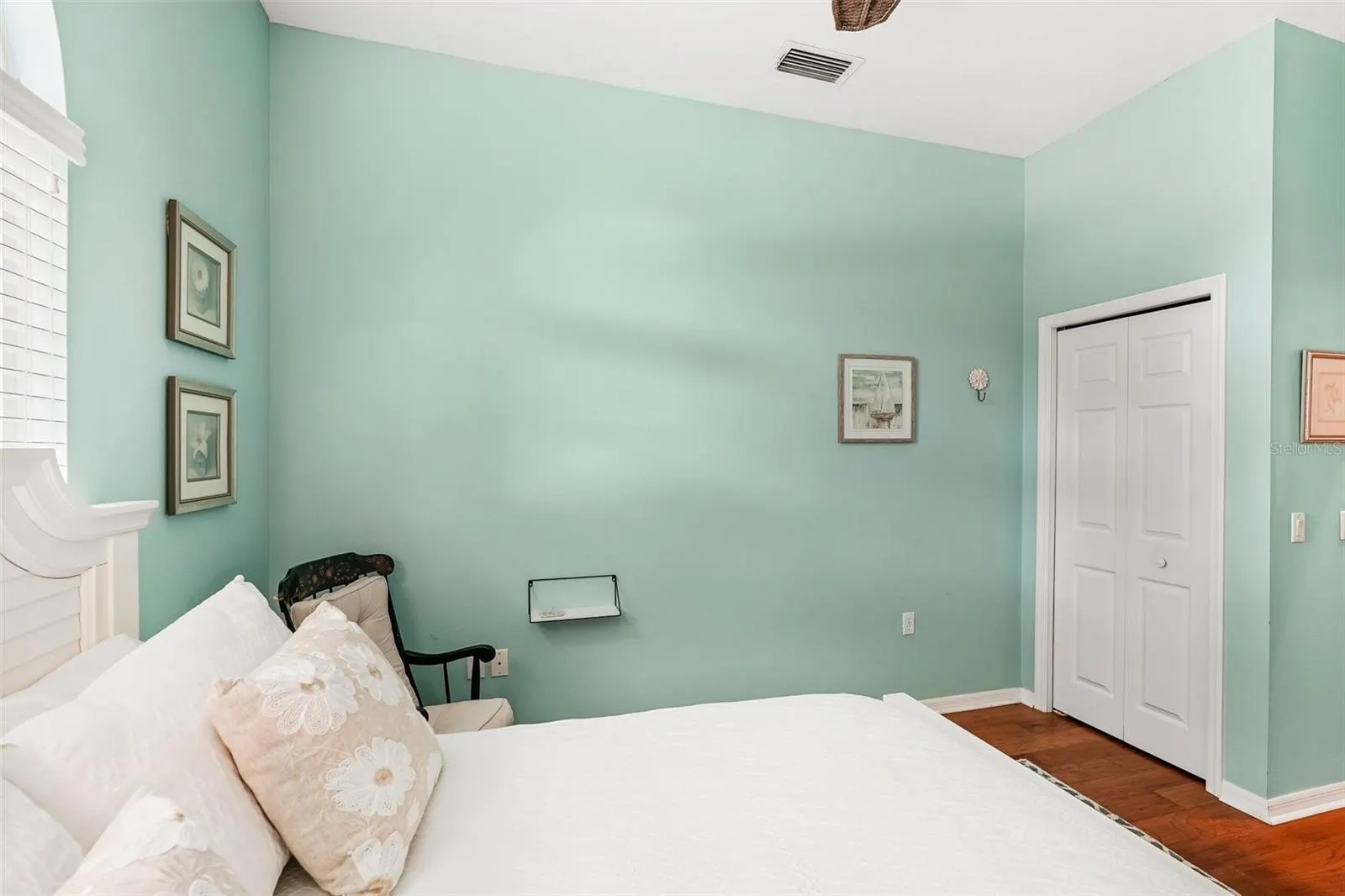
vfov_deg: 73.7
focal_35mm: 16
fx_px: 598
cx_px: 672
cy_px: 448
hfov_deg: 96.7
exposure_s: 1/6
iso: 400
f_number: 8
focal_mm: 16
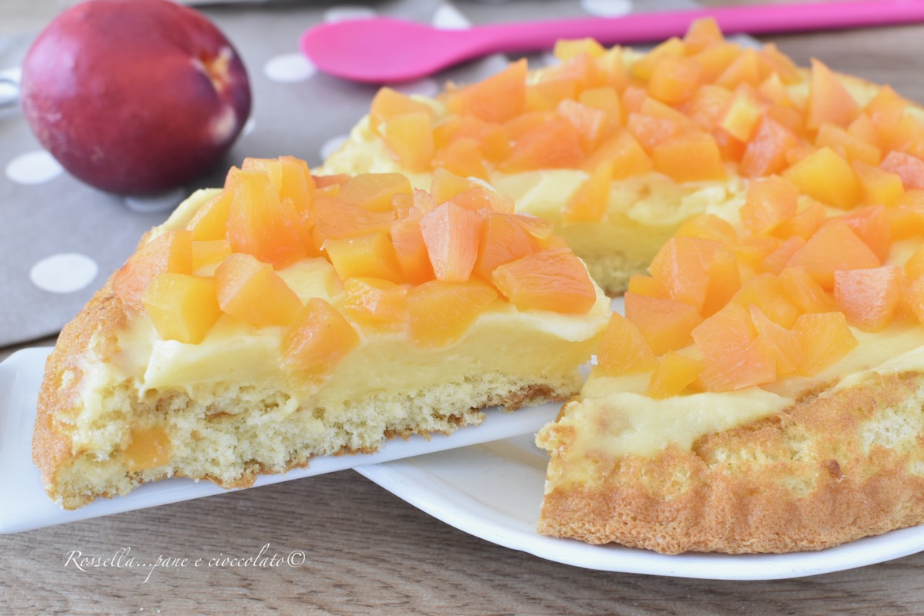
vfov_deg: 25.8
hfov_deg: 37.9
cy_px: 308
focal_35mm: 52
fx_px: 1347
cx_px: 462
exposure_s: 1/10
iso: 800
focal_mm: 35
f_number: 6.3
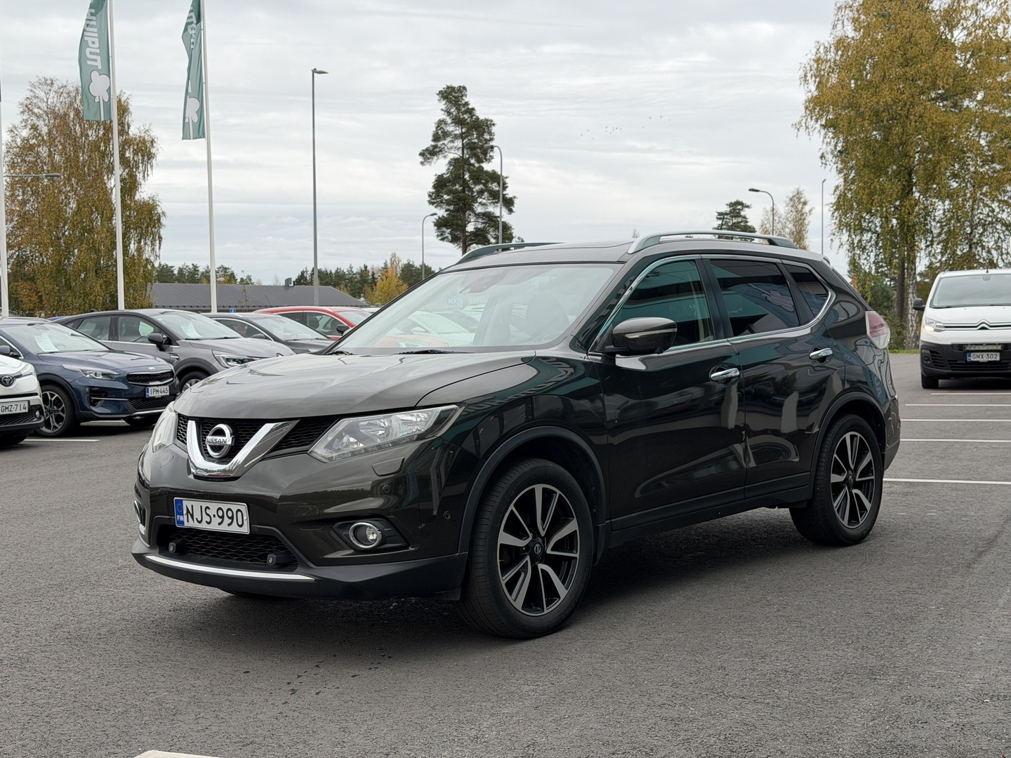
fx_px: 1402
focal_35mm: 48
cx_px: 506
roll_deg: +0.4
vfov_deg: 30.3
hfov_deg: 39.7
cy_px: 379
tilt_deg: -3.1
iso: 80
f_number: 1.78
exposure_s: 1/432
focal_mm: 6.76
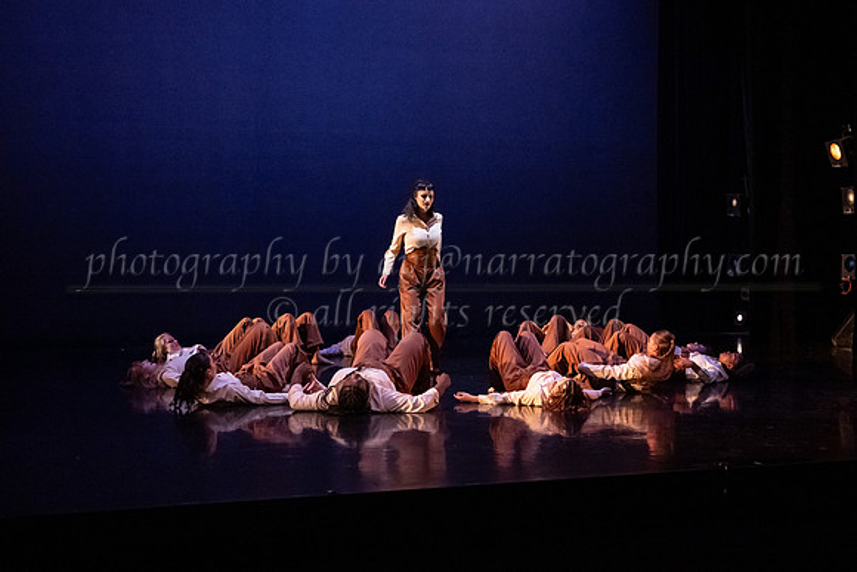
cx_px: 512
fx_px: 1308
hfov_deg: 36.2
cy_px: 305
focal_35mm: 55
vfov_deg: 24.7
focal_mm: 46
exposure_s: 1/400
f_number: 3.5
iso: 4000
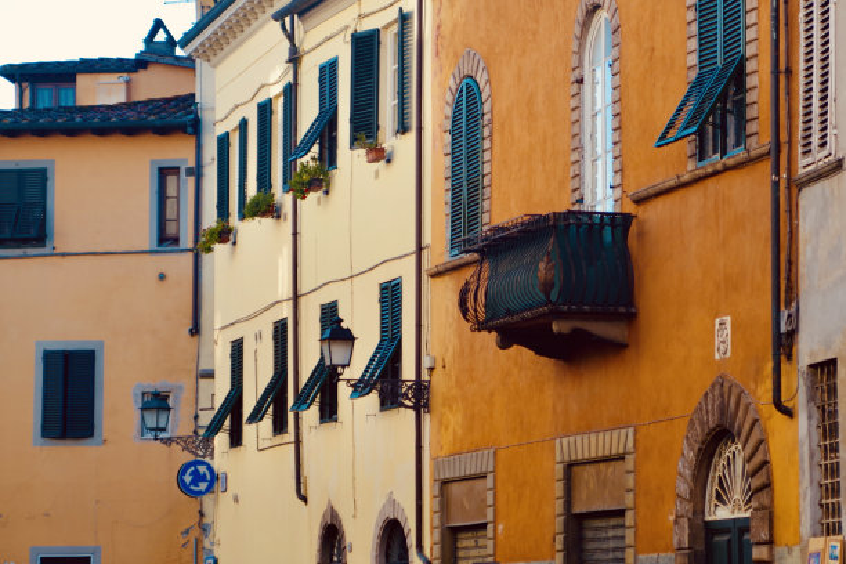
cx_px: 423
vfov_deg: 13.0
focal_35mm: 105
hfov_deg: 19.5
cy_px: 282
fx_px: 2467
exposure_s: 1/100
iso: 100
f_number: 4
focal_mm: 70
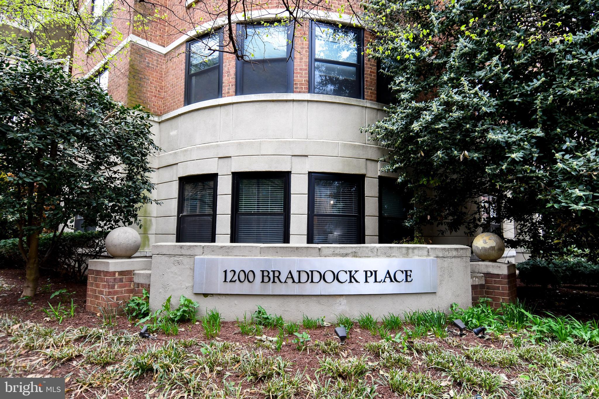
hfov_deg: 90.0
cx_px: 300
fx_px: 299
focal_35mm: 18
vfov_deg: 67.4
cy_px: 200
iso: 400
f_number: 4.5
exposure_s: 1/250
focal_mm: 12
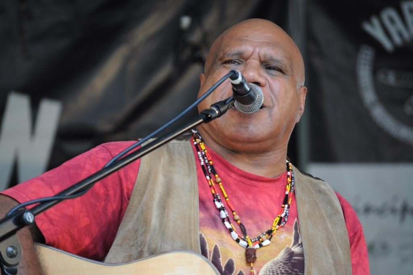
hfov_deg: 7.9
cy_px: 138
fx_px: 3008
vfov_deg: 5.2
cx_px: 206
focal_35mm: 262
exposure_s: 1/200
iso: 400
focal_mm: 175
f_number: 5.3
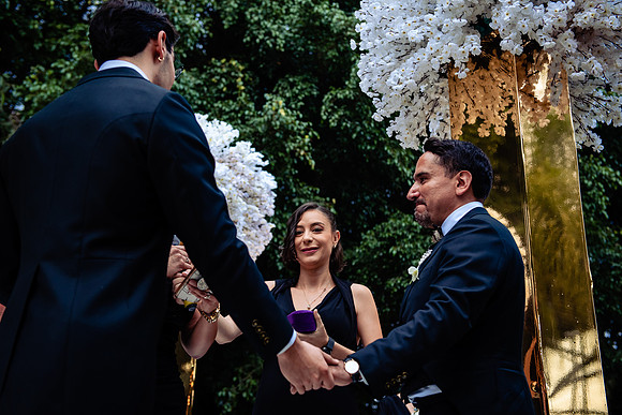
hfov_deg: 38.7
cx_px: 311
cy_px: 208
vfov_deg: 26.4
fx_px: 886
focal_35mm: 51
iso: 640
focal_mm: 48
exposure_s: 1/160
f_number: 3.5
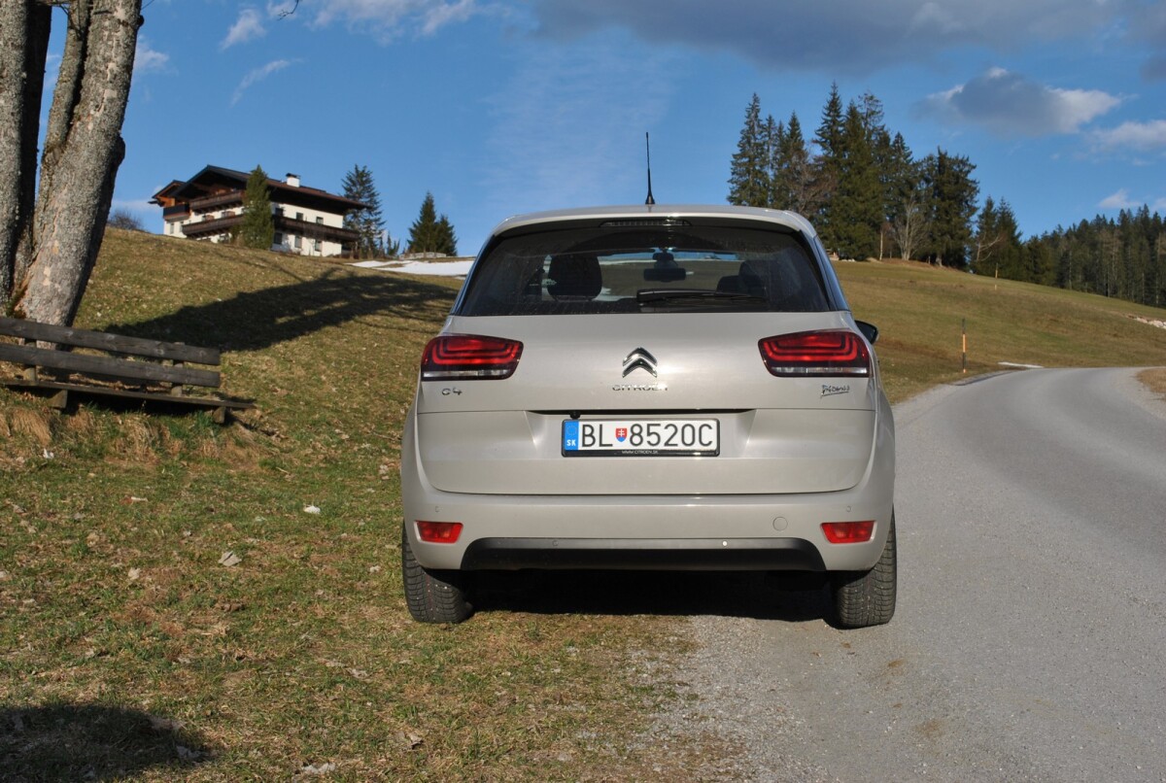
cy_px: 392
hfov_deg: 41.0
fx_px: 1558
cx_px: 583
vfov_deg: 28.2
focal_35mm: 48
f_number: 9
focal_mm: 32
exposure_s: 1/320
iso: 100
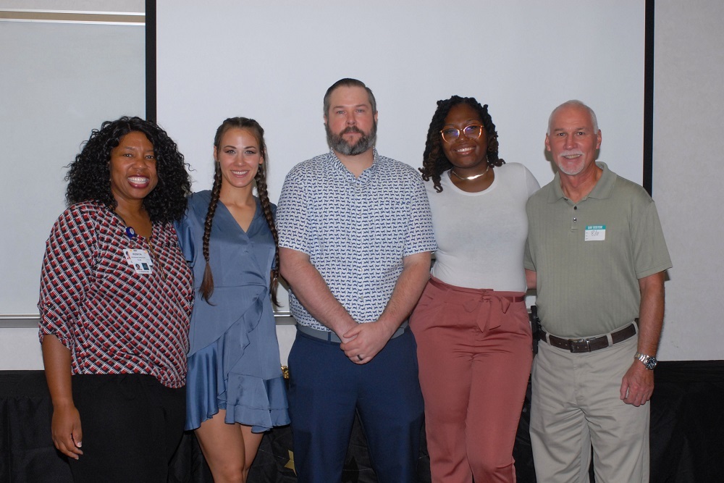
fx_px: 965
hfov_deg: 41.1
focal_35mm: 48
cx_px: 362
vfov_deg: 28.1
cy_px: 242
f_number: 5.6
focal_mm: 32
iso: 400
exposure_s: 1/60
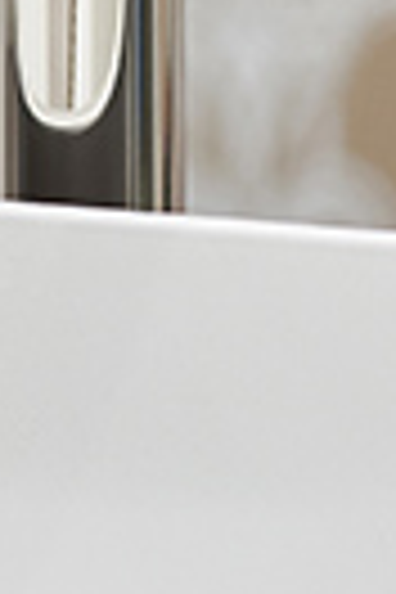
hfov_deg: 1.3
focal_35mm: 1045
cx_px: -904
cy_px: -396
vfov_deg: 2.0
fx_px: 17241
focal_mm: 90
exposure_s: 1/250
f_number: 2.2
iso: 200
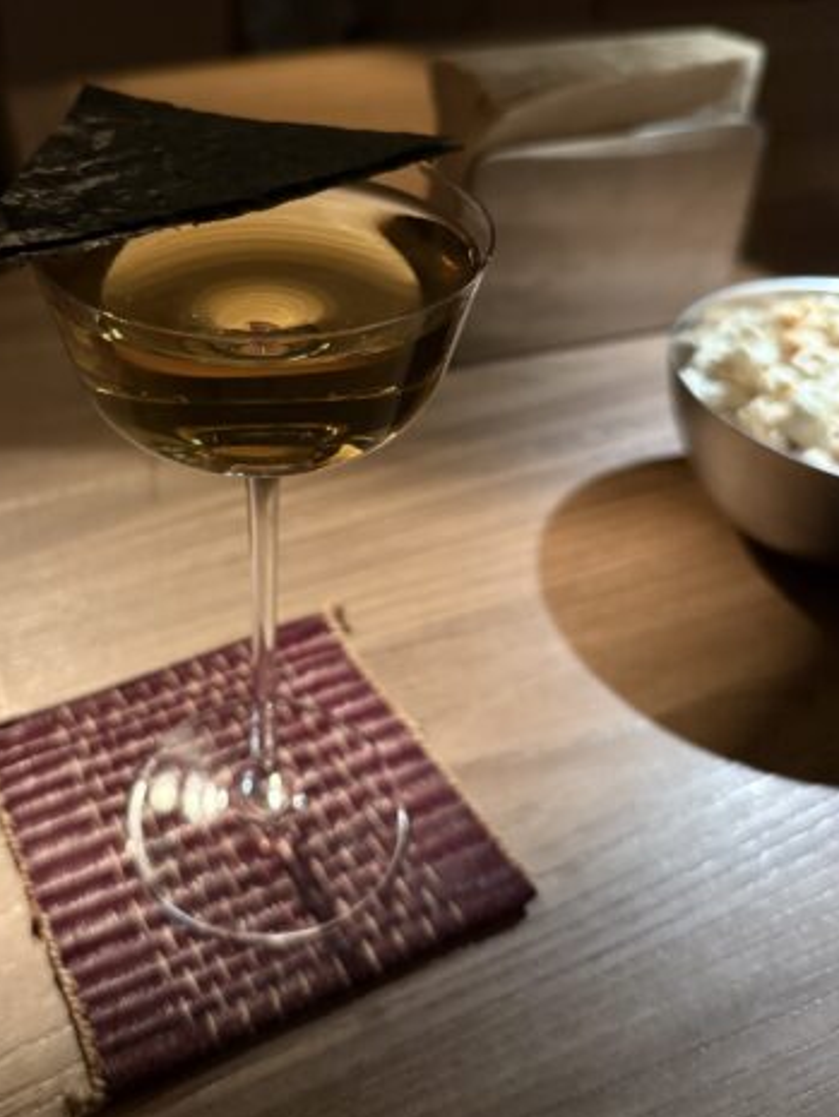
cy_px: 401
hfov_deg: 42.3
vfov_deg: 54.5
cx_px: 269
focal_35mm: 33
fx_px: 1066
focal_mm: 6.76
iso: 1000
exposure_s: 1/33
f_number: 1.78
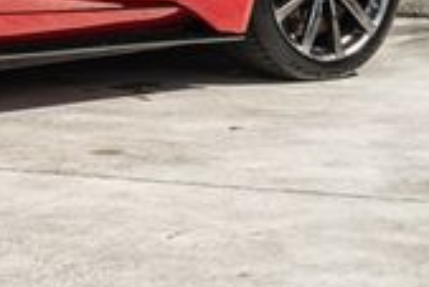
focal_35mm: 233
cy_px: -190
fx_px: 2779
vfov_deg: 5.8
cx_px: -244
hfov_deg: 8.6
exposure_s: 1/125
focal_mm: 48
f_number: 8
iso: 200
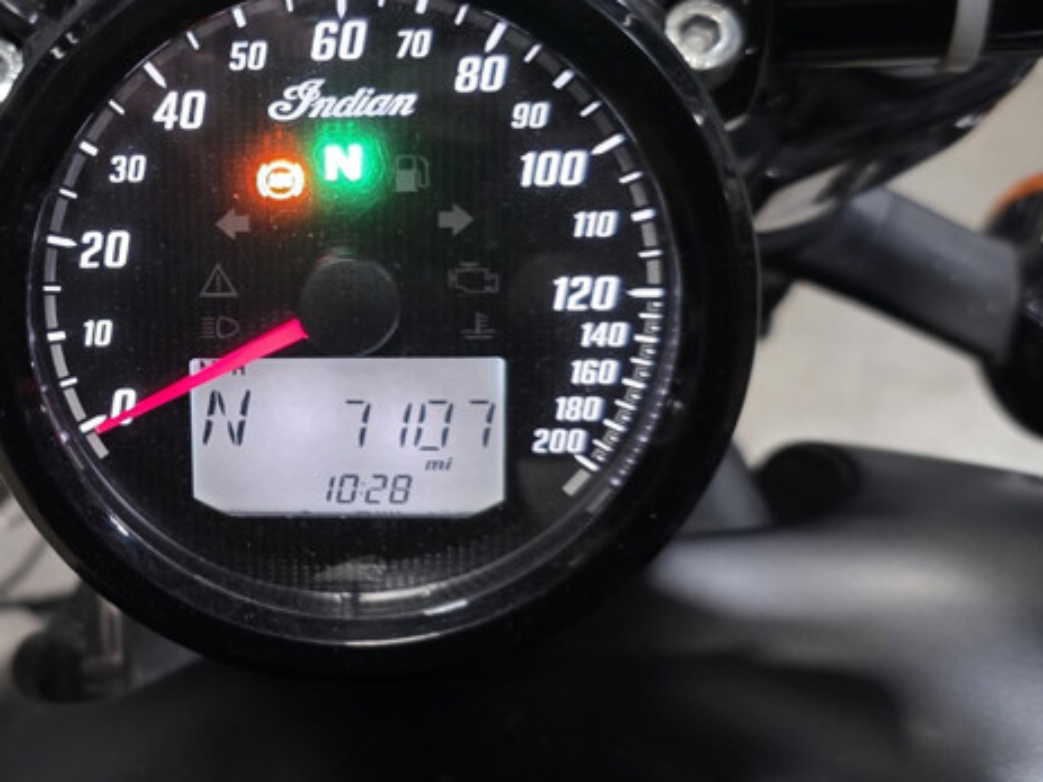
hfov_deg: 34.4
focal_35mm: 53
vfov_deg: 27.4
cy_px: 291
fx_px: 1597
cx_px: 127
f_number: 1.7
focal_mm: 6.3
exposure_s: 1/62.5
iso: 500
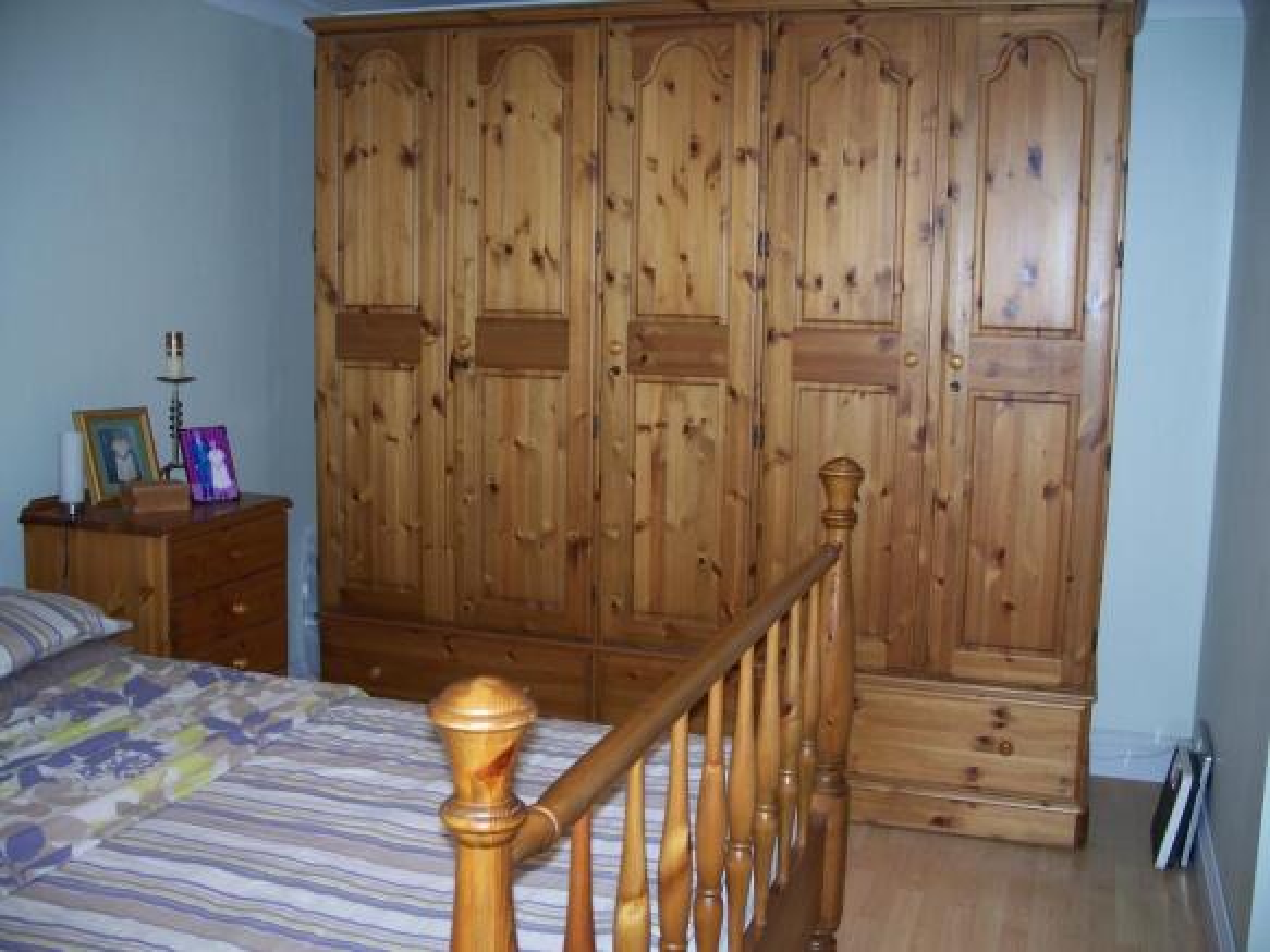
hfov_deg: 50.1
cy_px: 476
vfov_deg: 38.7
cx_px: 635
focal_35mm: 37
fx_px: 1357
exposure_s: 1/60
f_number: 2.8
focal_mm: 7.8
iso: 125
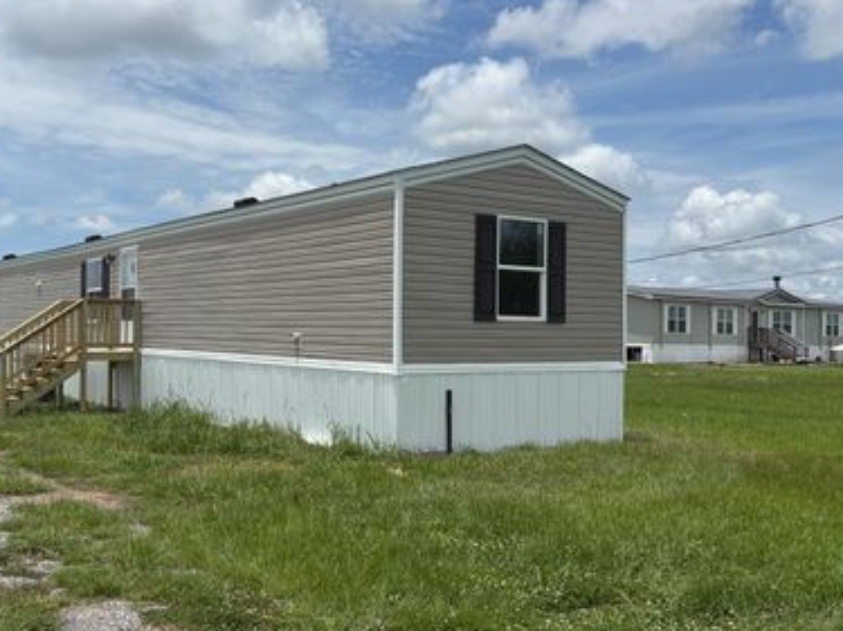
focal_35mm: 37
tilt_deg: +0.5
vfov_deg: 38.6
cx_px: 314
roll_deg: -1.3
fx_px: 901
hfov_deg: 49.6
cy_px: 323
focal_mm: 5.96
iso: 50
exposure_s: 1/6993
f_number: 1.6
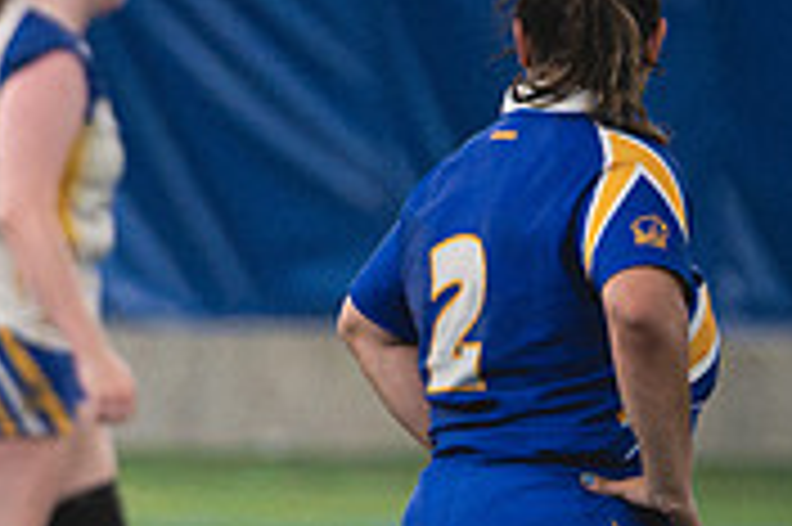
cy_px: 598
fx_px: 21693
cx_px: -472
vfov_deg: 1.4
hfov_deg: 2.1
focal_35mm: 987
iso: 10000
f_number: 2.8
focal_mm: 200
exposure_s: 1/640
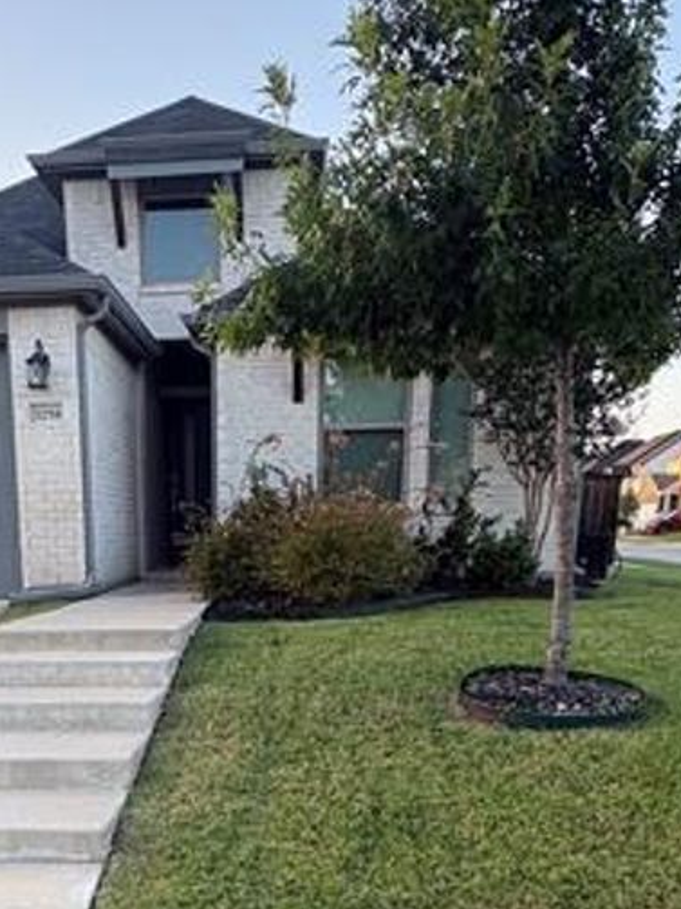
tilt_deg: -16.1
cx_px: 184
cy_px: 843
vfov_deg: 44.0
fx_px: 997
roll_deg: +0.5
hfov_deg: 36.9
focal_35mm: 38
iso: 50
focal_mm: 2.22
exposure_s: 1/99
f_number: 2.2
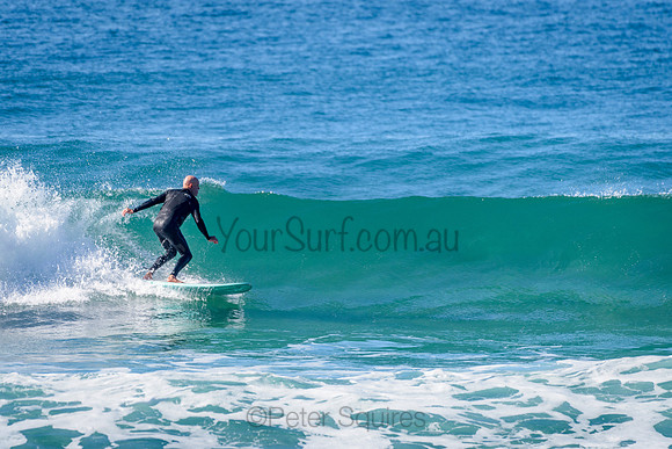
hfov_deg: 3.4
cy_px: 219
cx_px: 293
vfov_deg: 2.2
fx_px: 11450
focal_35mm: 613
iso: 200
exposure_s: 1/2000
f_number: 5.6
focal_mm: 500
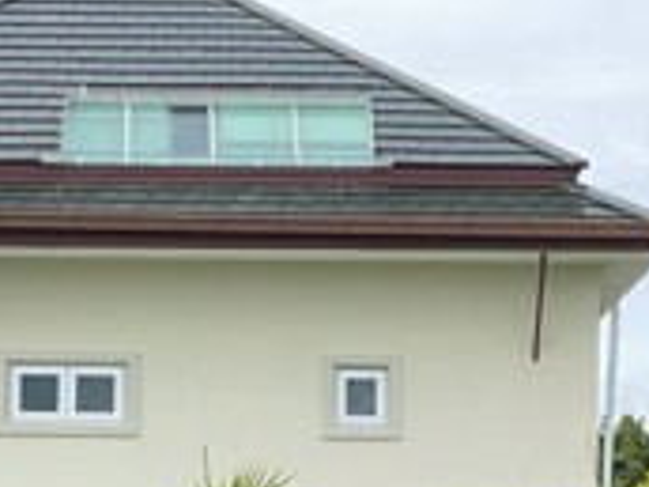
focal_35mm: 181
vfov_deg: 8.0
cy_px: 842
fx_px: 3393
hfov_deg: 10.9
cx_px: 192
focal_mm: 6
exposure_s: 1/716
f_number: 2
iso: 20
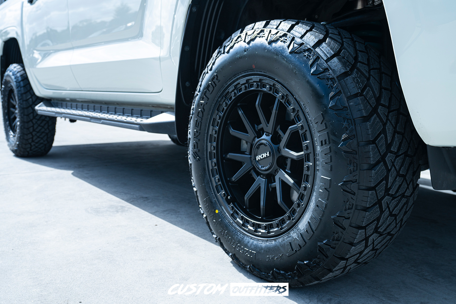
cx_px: 228
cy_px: 152
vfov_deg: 43.6
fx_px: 380
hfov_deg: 61.9
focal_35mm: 30
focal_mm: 30
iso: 100
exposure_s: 1/160
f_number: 5.6
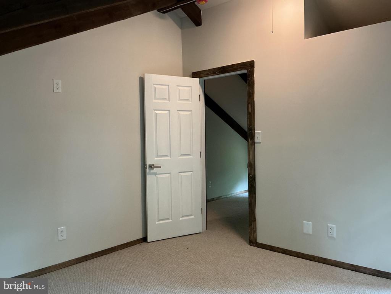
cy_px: 147
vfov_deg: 48.2
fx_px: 328
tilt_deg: -1.5
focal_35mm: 29
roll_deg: +0.9
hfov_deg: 61.7
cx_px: 196
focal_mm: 3
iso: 160
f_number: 1.8
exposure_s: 1/50
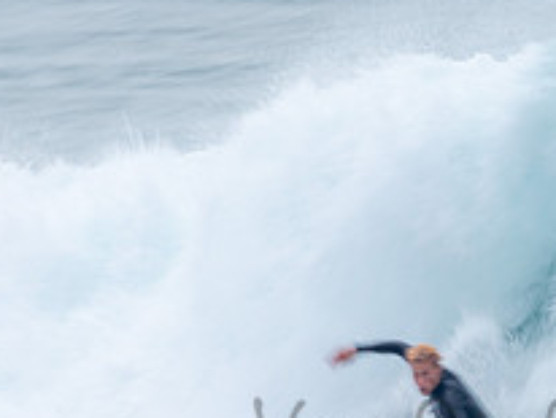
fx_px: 31293
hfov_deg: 1.0
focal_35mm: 1946
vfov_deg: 0.8
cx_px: 532
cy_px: 417
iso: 100
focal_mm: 480
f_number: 22
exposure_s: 1/30
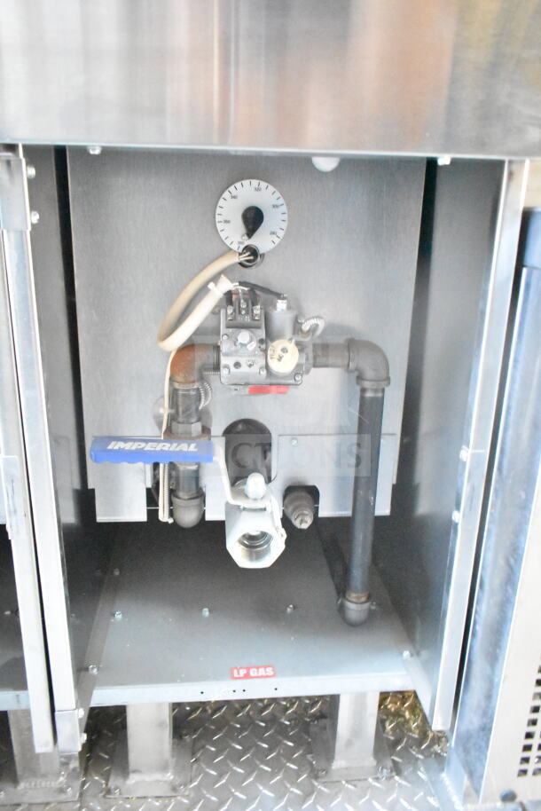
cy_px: 406
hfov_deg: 48.0
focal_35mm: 27
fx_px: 608
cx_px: 270
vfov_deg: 67.4
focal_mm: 18
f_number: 3.5
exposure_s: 1/20
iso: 25600
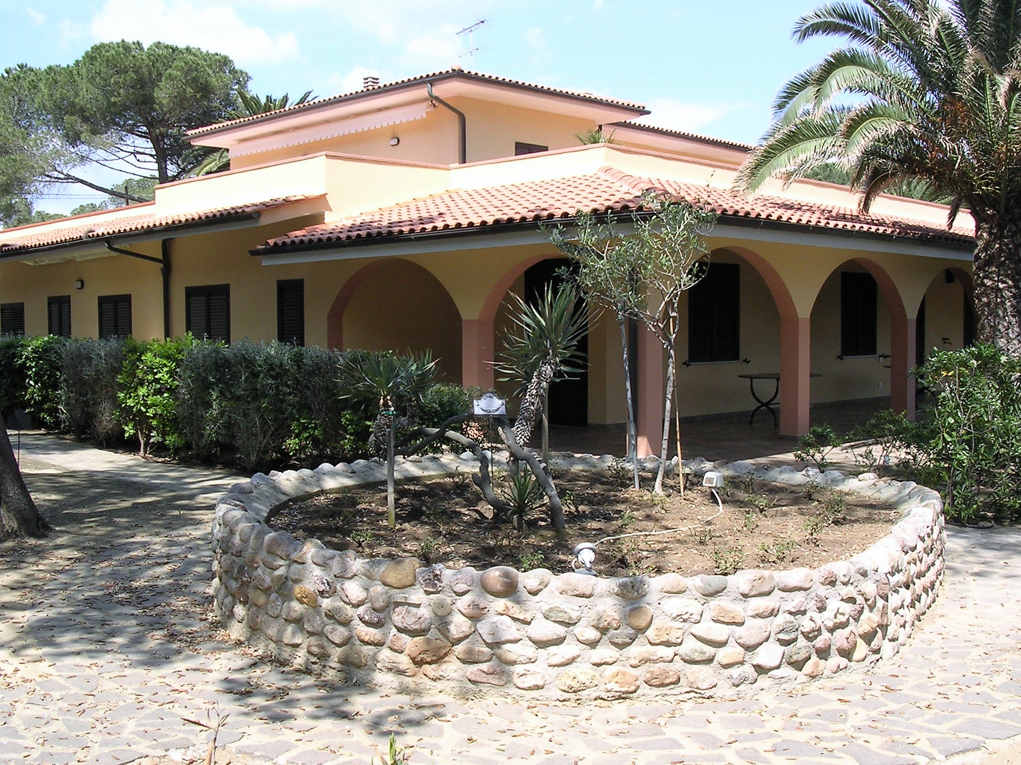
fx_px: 1121
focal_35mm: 38
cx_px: 510
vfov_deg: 37.7
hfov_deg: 49.0
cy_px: 382
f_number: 5.6
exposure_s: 1/135
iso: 100
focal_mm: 5.8
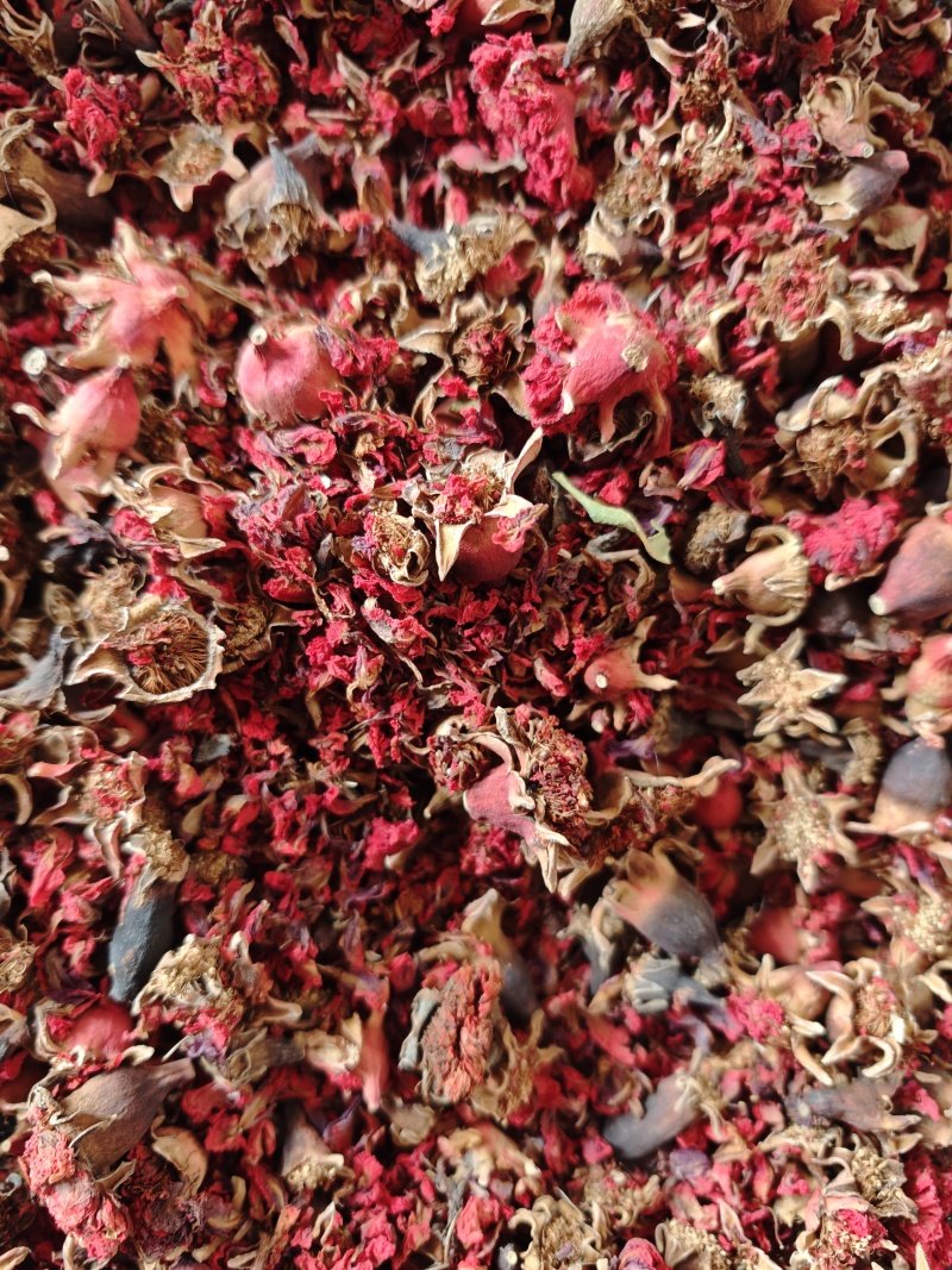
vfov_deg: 73.9
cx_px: 476
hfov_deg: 58.9
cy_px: 635
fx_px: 844
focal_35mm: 23
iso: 500
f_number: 1.44
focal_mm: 6.68
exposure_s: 1/52.1
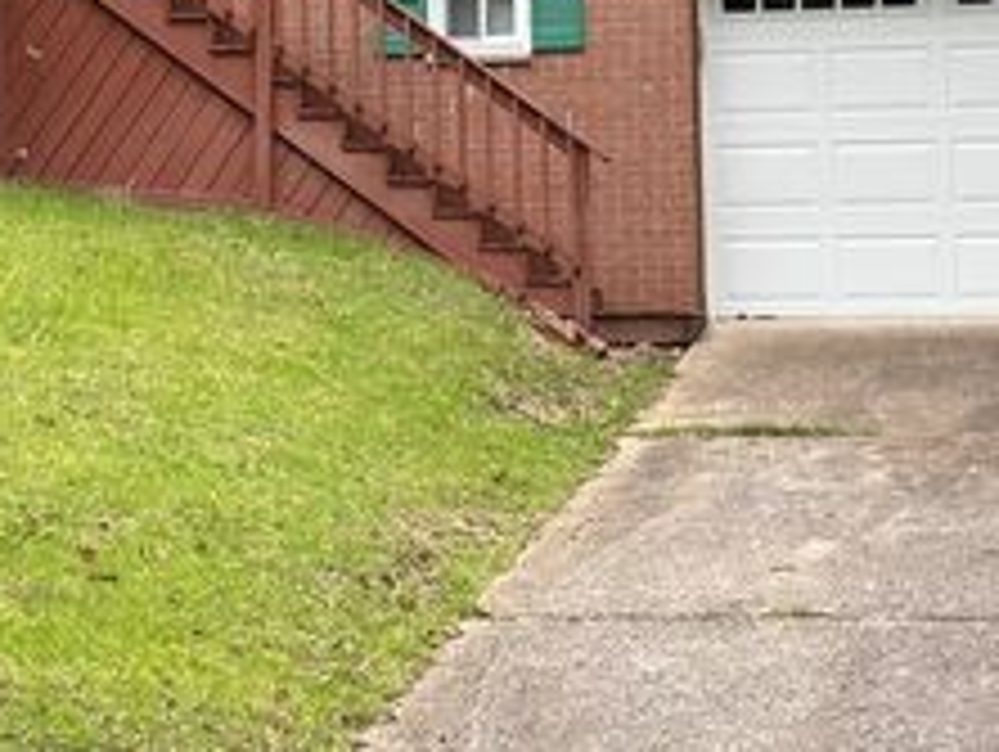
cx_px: 288
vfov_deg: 12.5
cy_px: -88
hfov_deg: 16.7
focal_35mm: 117
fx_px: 3380
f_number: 1.6
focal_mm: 5.96
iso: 50
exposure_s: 1/165
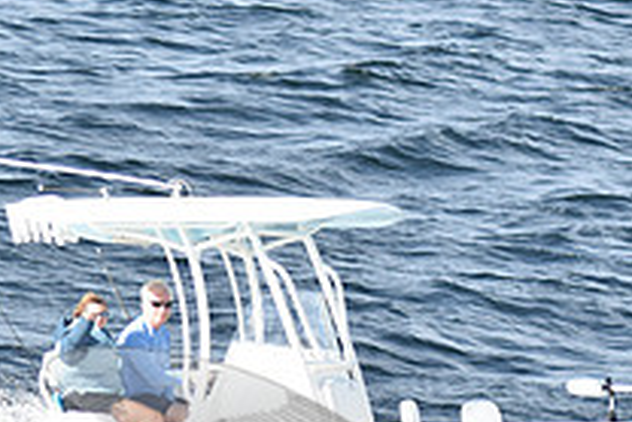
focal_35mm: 522
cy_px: 466
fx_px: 9177
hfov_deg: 3.9
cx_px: 264
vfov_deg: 2.6
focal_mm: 125
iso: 400
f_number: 5.6
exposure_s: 1/1000
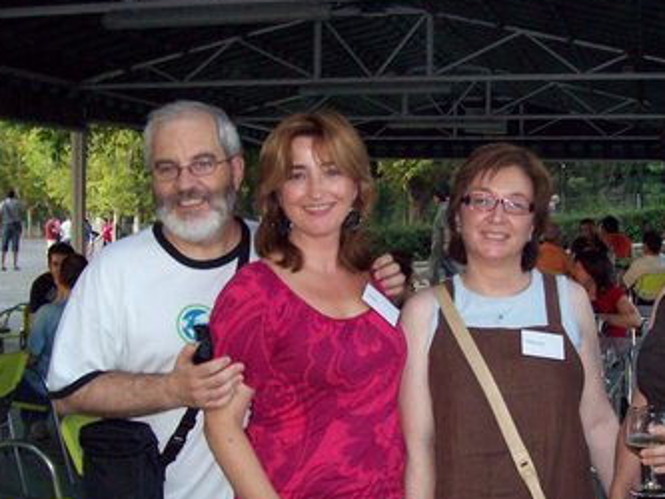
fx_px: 1038
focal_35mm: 54
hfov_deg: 35.3
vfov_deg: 27.0
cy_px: 264
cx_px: 421
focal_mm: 6
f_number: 2.7
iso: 140
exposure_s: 1/64
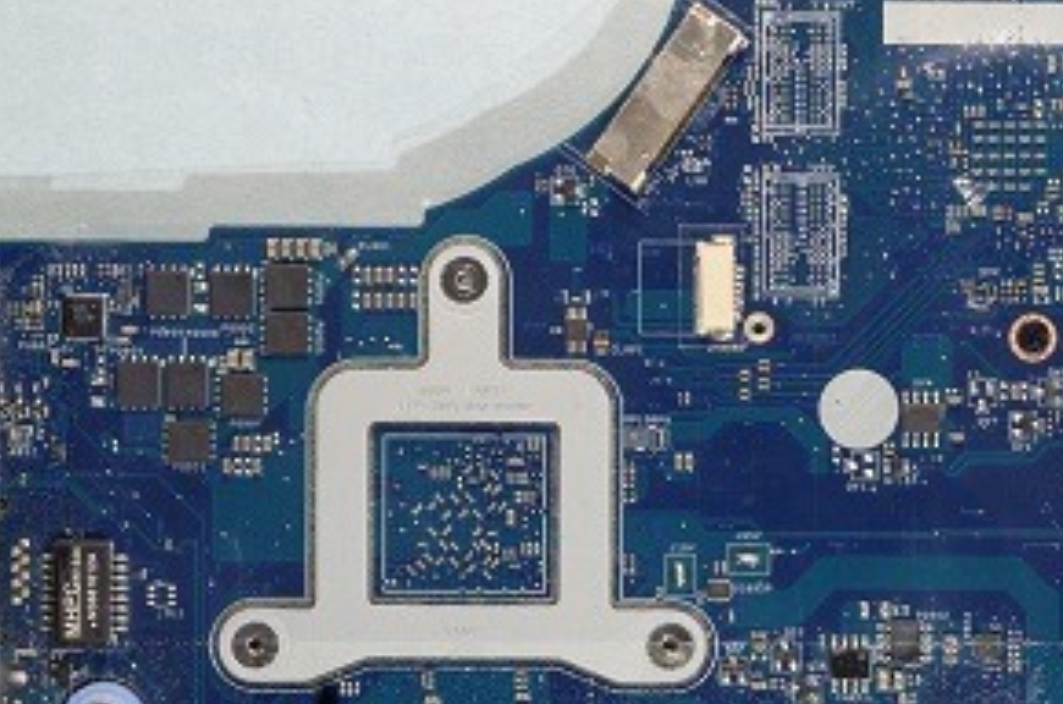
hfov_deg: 20.2
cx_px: 707
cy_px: 539
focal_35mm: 101
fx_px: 2976
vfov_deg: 13.4
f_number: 8
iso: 100
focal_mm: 26
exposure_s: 1/4
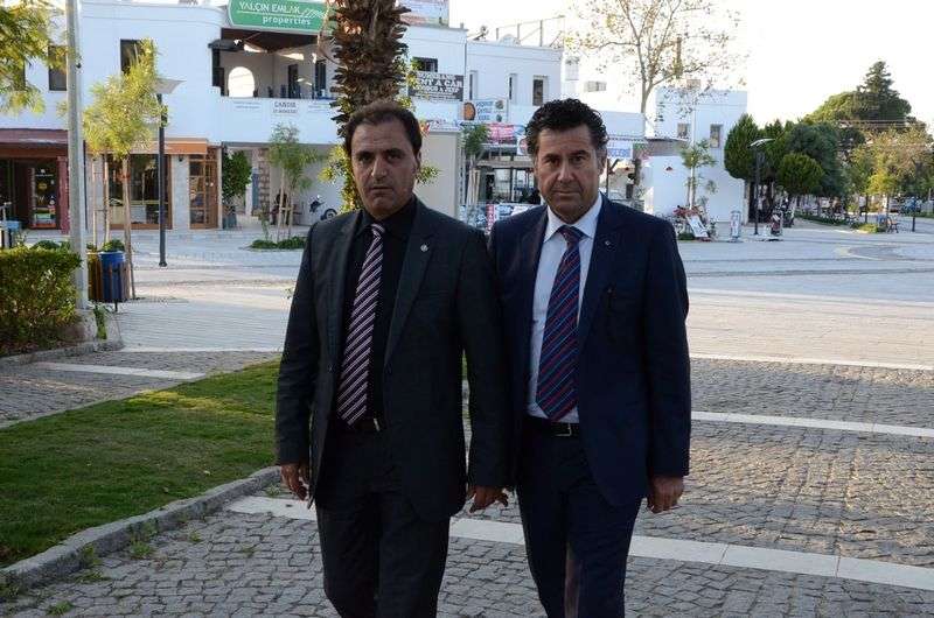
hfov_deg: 43.7
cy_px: 309
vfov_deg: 29.7
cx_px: 467
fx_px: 1165
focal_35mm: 45
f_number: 10
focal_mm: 30
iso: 2000
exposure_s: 1/400
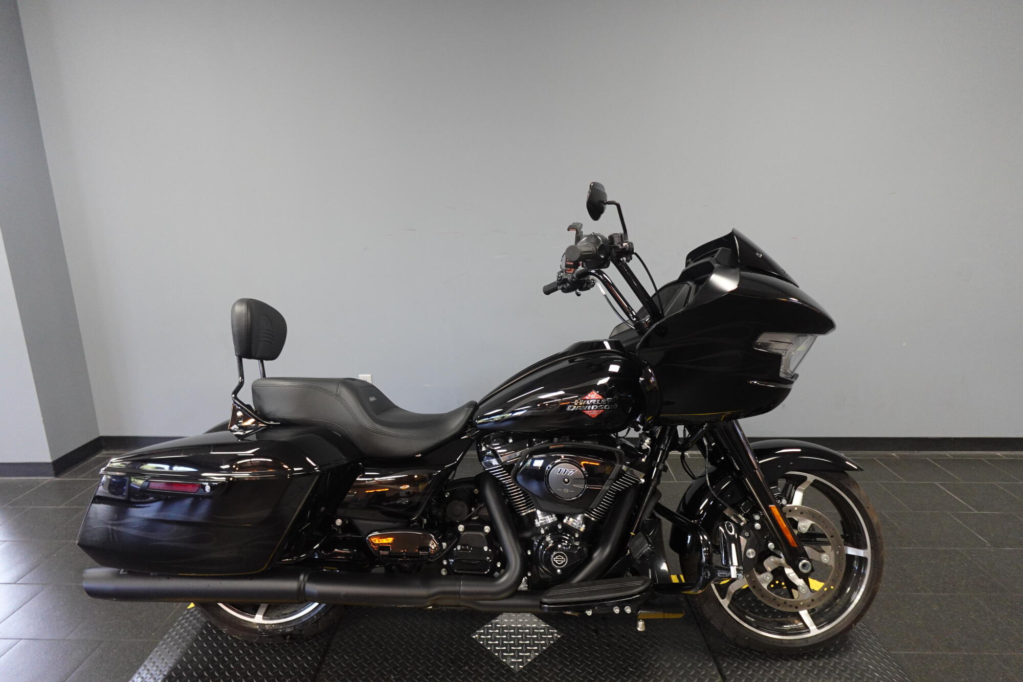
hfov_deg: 84.0
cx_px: 512
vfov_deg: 61.9
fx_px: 568
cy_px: 341
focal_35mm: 20
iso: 800
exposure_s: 1/80
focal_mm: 7.6
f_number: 2
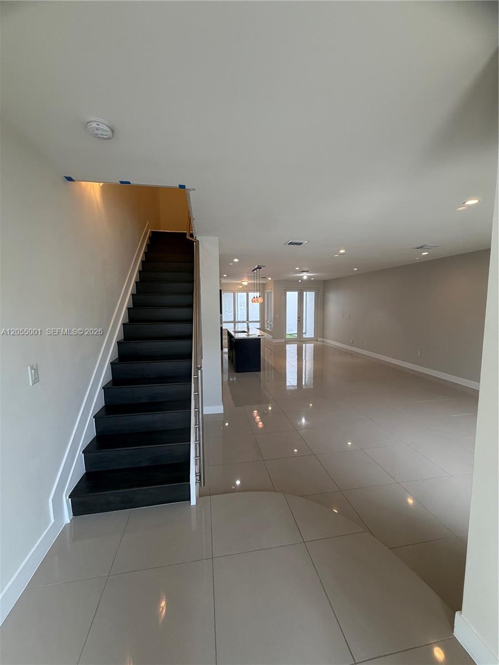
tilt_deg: -6.5
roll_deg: +0.8
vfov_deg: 102.1
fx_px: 269
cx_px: 250
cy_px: 332
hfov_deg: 85.7
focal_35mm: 14
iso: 250
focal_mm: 2.22
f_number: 2.2
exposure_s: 1/120
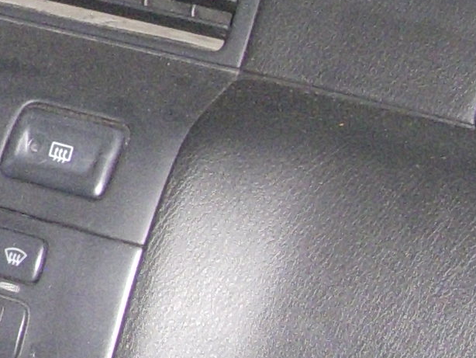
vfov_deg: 7.3
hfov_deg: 8.9
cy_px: -53
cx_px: -657
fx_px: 2779
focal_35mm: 202
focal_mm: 6.3
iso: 500
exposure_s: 1/160
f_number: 3.3
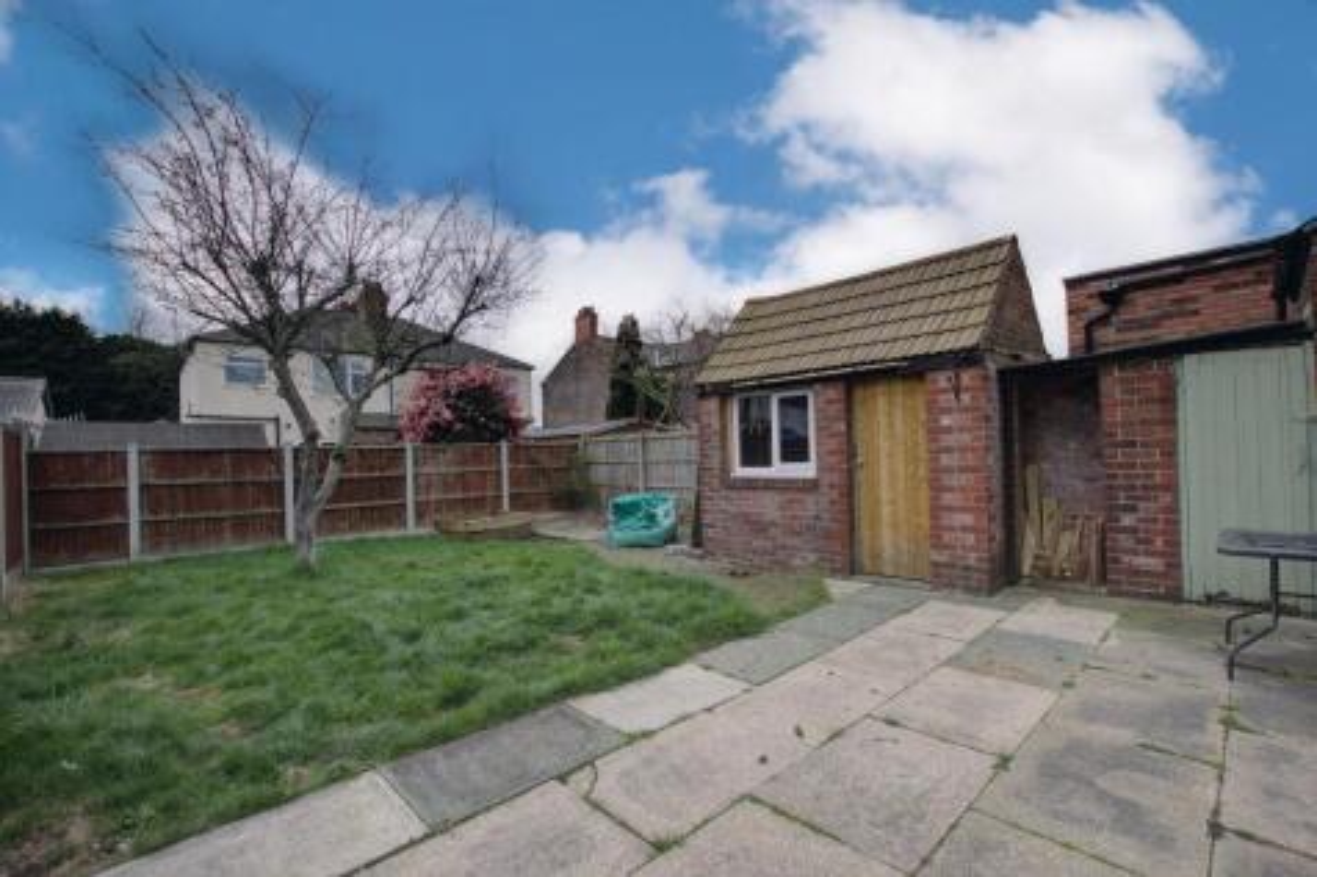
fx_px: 549
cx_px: 658
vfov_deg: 77.3
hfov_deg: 100.4
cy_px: 438
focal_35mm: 15
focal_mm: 10
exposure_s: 1/640
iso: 400
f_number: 8
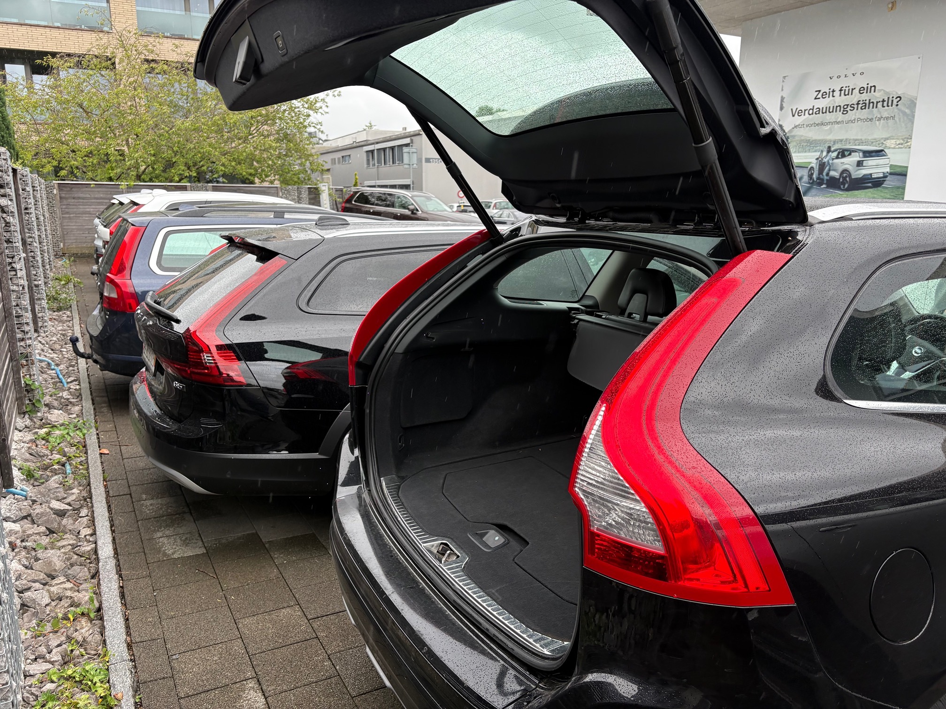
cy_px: 354
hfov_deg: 67.3
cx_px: 473
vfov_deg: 53.1
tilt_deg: -12.1
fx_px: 711
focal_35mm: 26
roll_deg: +1.6
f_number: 1.6
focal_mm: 5.96
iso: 64
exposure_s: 1/371
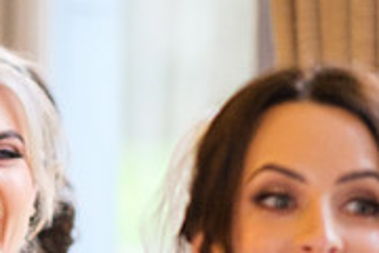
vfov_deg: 2.1
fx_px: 6948
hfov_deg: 3.1
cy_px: 170
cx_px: -149
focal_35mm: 660
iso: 1600
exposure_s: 1/160
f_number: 2
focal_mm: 90
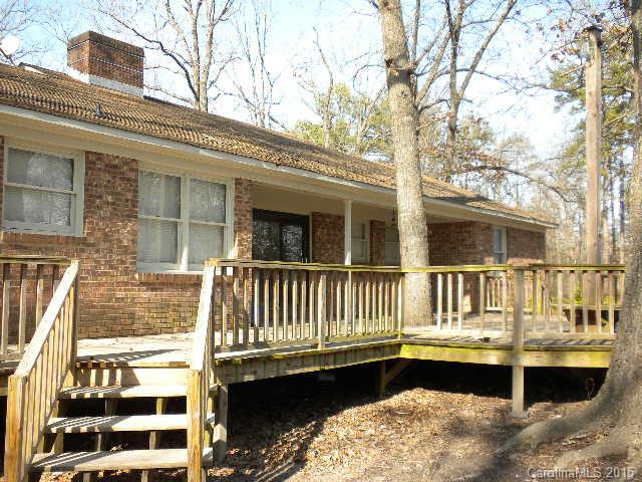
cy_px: 241
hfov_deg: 50.1
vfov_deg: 38.7
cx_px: 321
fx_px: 686
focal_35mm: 37
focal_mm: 6.6
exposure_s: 1/263
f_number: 3.5
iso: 90
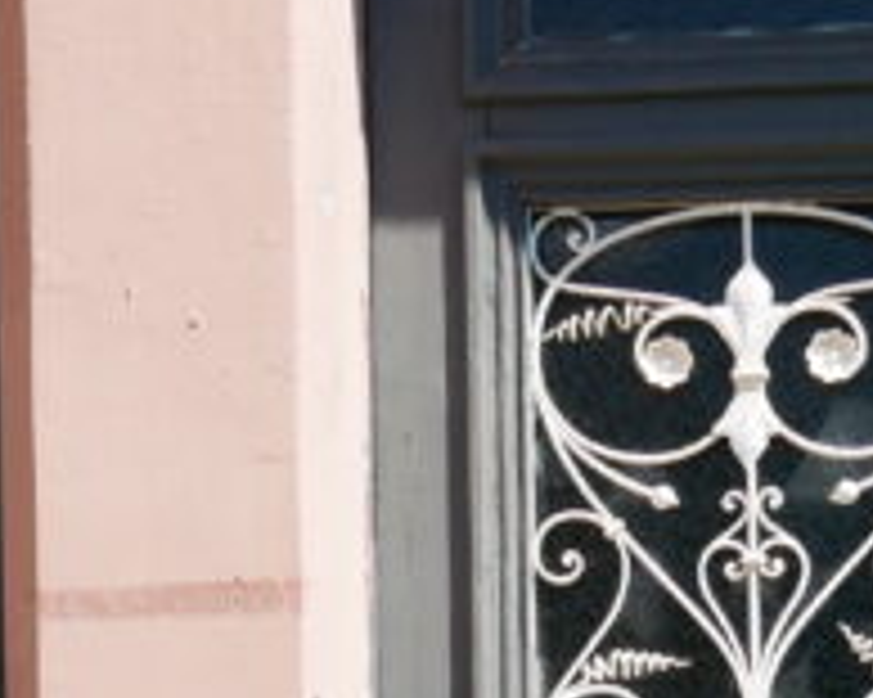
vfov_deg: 8.1
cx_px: 248
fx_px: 4803
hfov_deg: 10.4
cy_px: 1119
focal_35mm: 186
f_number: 7.1
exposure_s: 1/320
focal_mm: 18
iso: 200
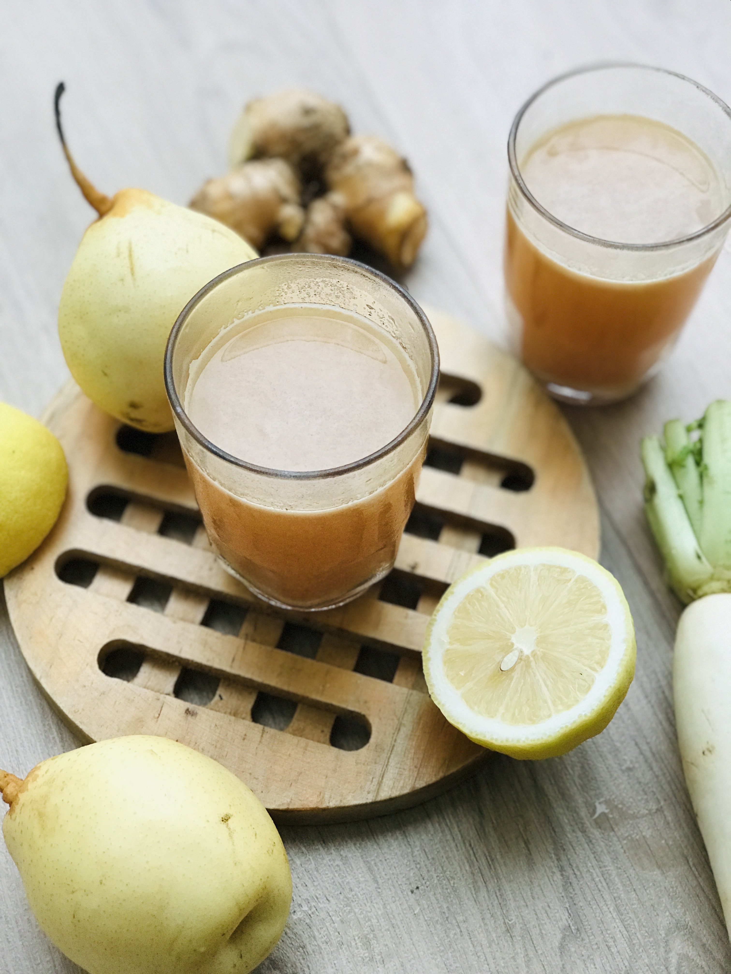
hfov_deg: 25.7
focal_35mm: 57
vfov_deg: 33.8
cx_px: 366
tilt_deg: -61.1
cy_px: 487
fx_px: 1605
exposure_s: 1/60
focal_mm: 6.6
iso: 100
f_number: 2.8
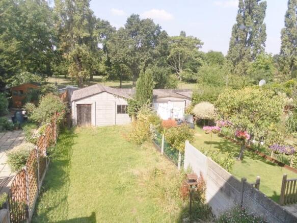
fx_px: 240
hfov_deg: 63.5
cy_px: 112
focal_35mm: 28
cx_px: 148
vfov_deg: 49.7
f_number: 3.2
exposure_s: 1/500
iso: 80
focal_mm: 4.9
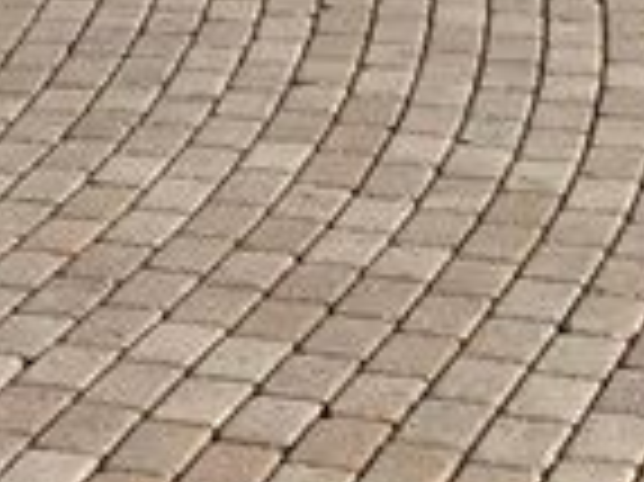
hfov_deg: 8.6
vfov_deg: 6.6
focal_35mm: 222
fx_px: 4127
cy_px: -315
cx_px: -518
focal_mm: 3.3
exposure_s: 1/1217
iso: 25
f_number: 2.4
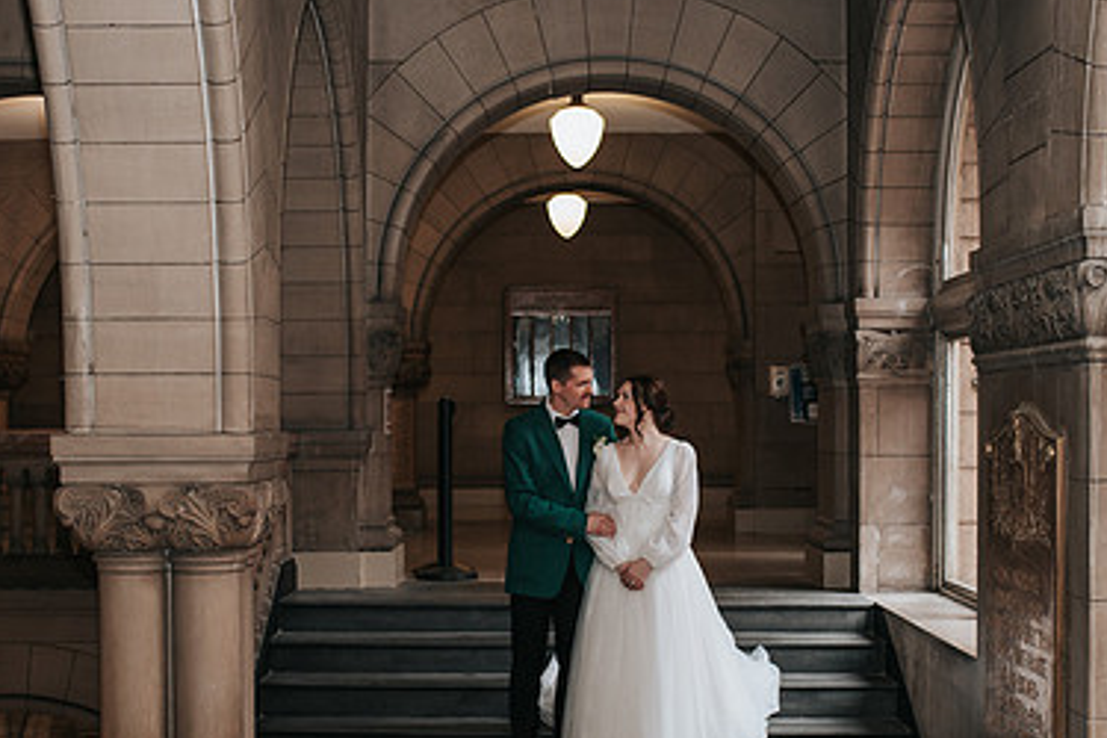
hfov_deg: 32.9
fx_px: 1876
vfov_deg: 22.2
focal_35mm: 61
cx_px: 534
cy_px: 475
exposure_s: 1/200
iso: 800
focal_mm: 35
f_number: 2.8
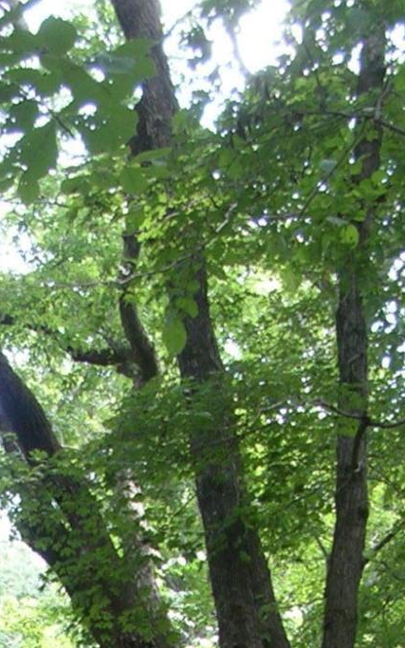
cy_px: 933
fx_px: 2083
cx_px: -14
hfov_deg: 11.0
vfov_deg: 16.3
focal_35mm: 118
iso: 67
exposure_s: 1/29.9
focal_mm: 5.8
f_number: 2.8
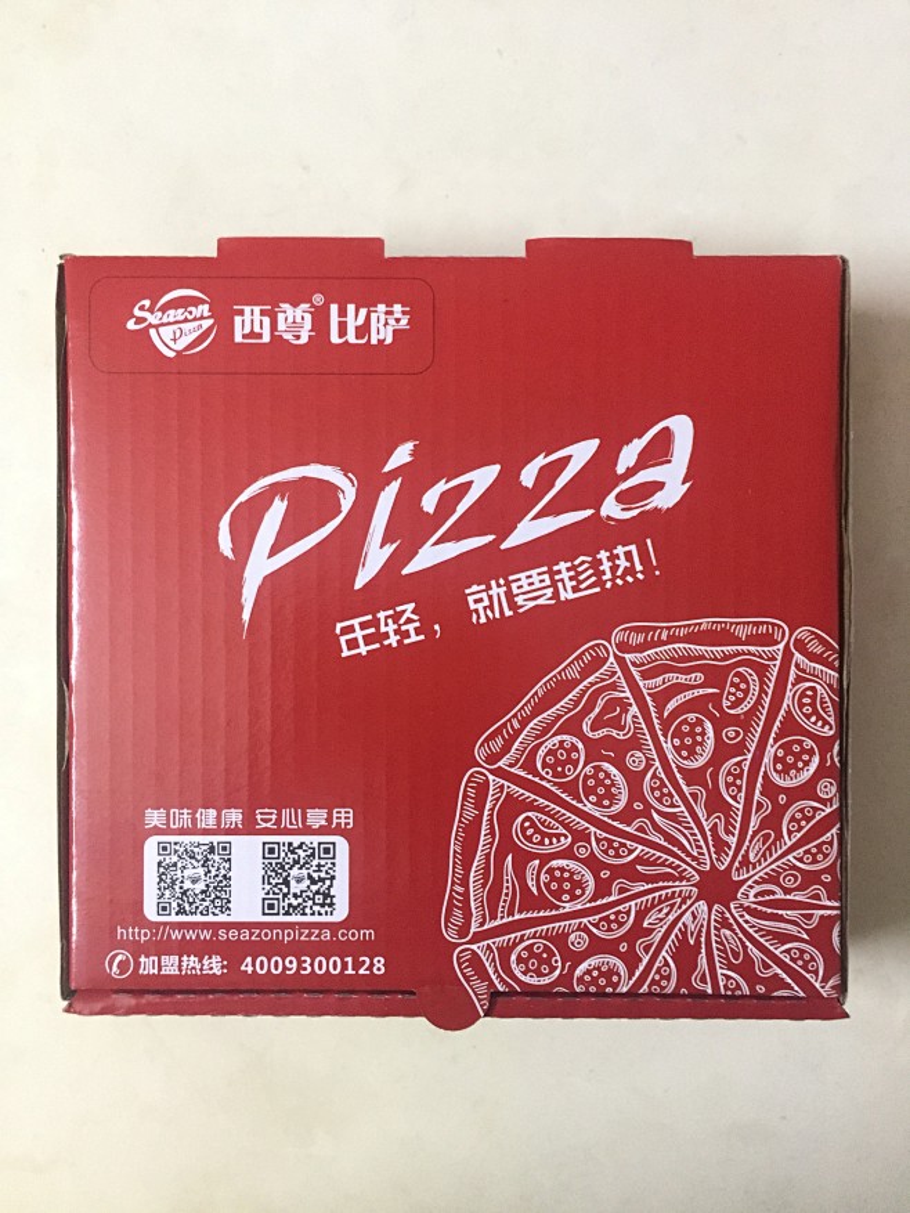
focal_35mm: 29
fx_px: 1016
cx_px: 455
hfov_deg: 48.2
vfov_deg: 61.7
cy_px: 606
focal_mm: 4.15
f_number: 2.2
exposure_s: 1/25
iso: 250
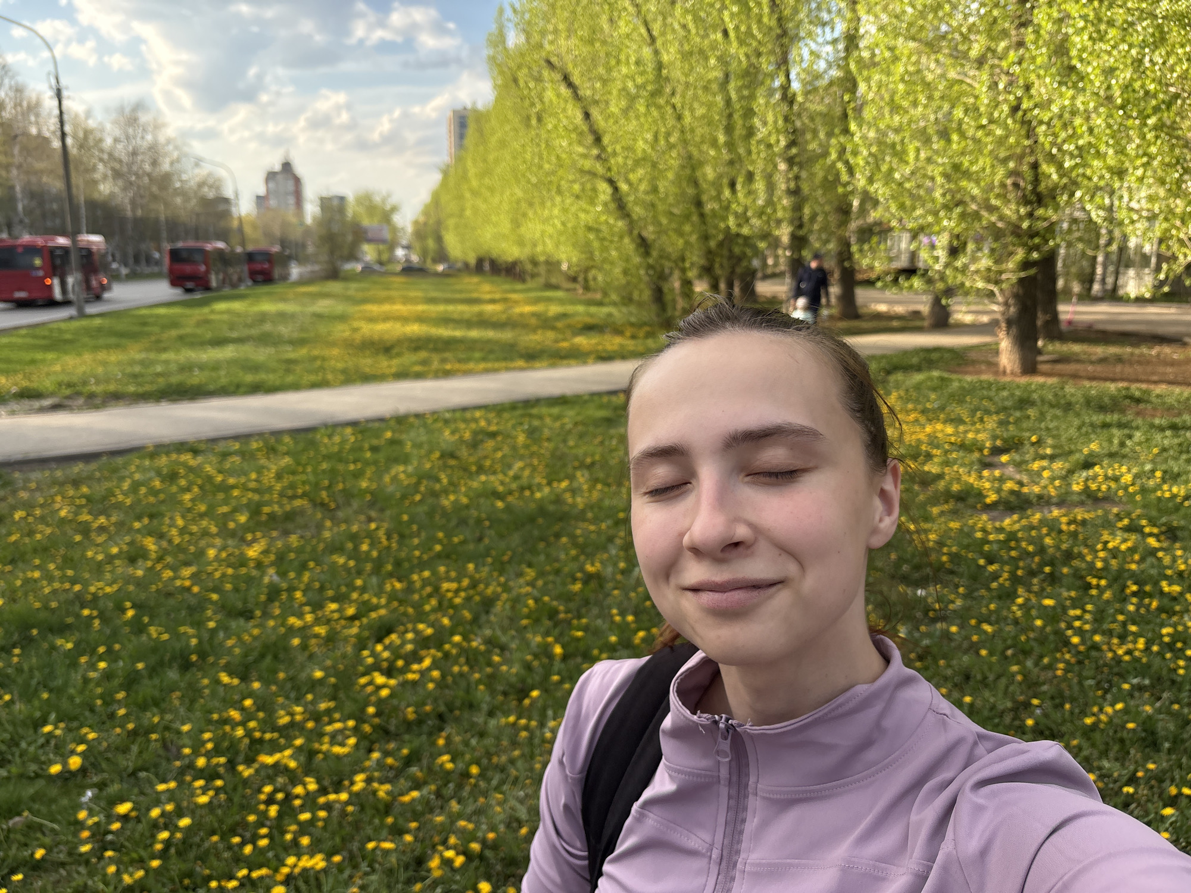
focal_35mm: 26
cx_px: 596
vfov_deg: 53.1
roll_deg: +1.1
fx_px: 895
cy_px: 446
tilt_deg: -13.0
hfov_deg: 67.3
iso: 50
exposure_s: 1/756
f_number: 1.6
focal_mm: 5.96
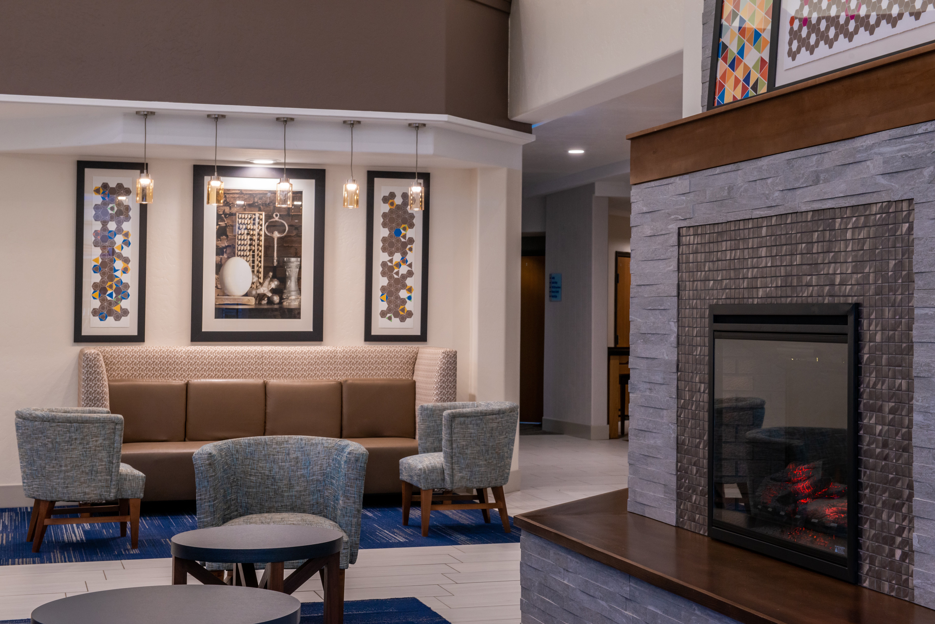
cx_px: 468
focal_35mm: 60
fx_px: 1559
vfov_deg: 22.6
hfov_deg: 33.4
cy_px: 312
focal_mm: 60
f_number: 11
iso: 640
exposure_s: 1/15
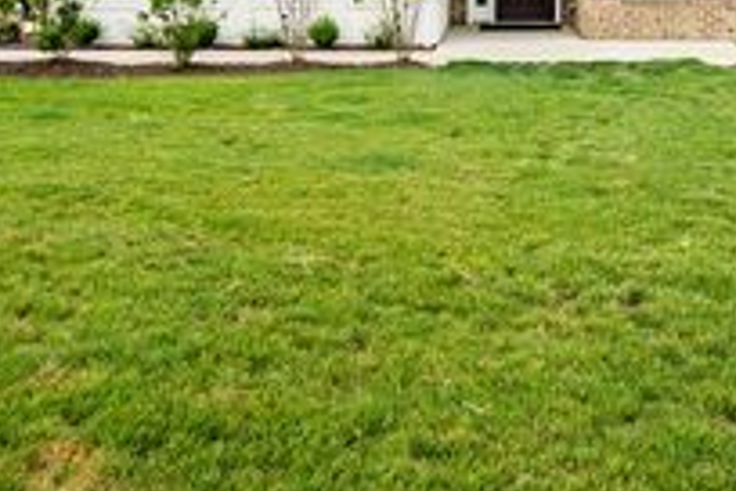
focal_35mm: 49
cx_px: 516
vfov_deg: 24.9
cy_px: -81
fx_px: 1012
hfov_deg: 39.3
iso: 500
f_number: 7.1
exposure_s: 1/8000
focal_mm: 20.2
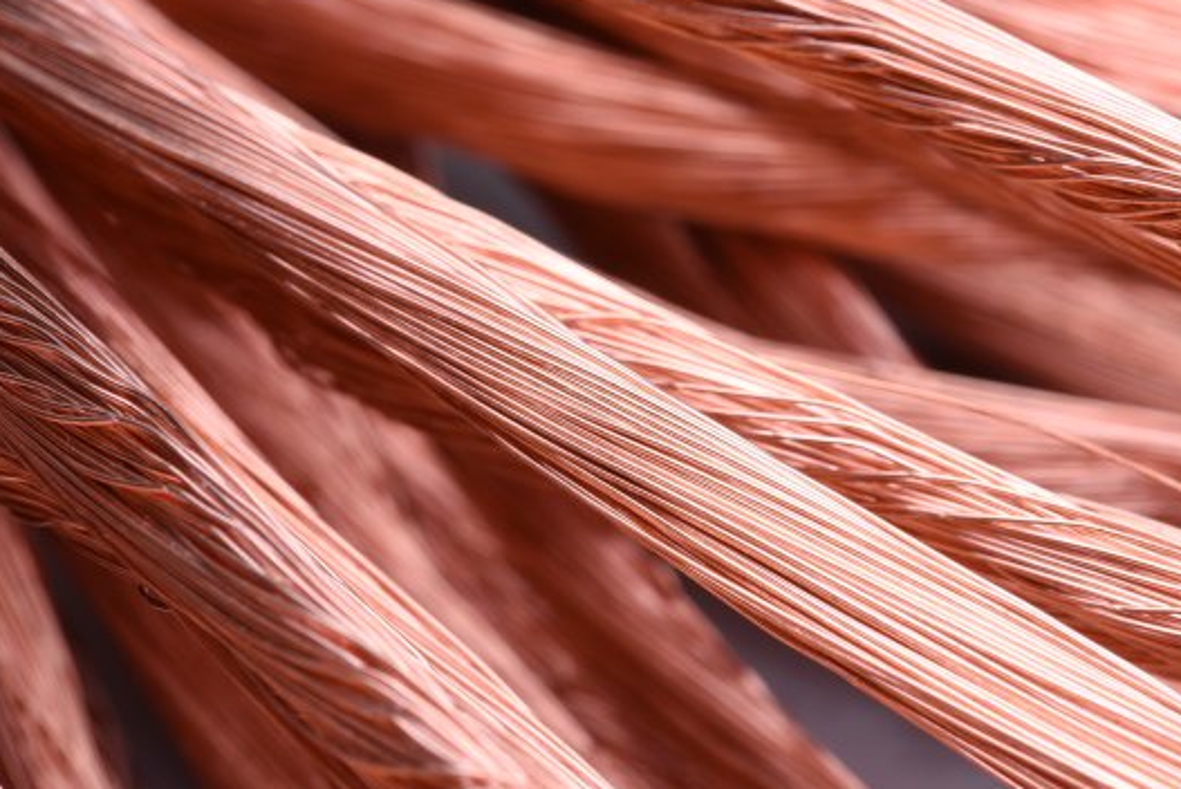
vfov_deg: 11.2
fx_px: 4004
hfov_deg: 16.8
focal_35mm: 122
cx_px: 636
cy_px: 355
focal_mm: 105
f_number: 25
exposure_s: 1/60
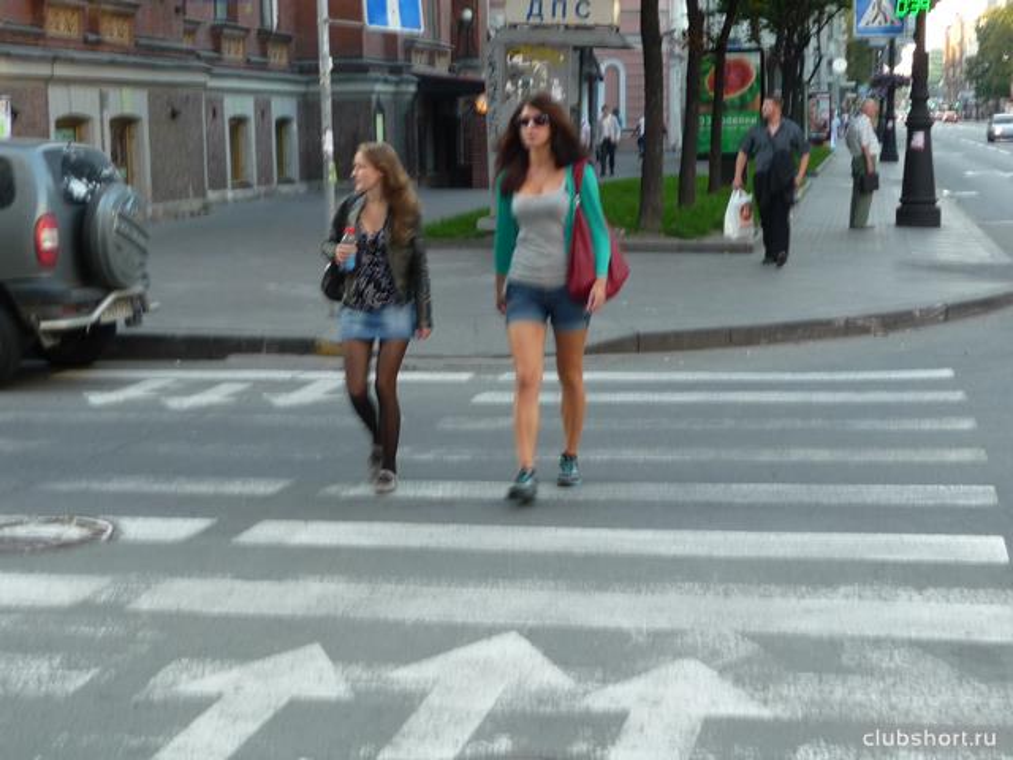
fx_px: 1785
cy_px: 380
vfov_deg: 24.0
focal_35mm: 61
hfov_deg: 31.7
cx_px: 506
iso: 125
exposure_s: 1/40
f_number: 4.3
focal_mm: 9.3
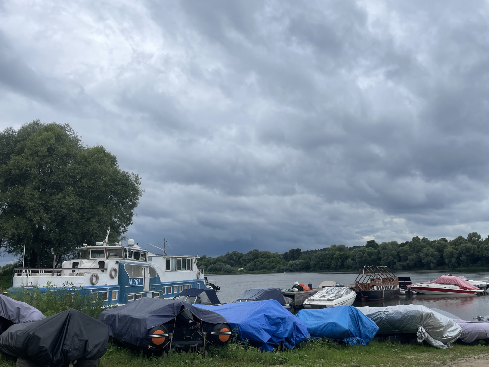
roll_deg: +1.8
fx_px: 452
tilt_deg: +7.6
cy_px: 213
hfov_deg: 56.5
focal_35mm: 32
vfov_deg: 44.0
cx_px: 289
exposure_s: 1/4464
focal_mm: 4.2
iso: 32
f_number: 1.6
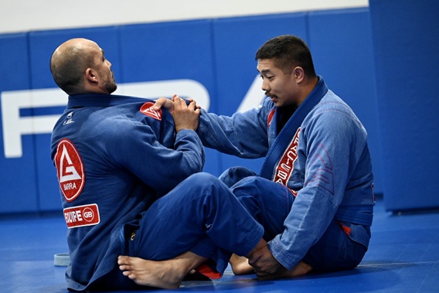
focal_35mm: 132
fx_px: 1610
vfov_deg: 10.4
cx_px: 217
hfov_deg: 15.5
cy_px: 140
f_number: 2.8
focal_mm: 125
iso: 10000
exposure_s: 1/500
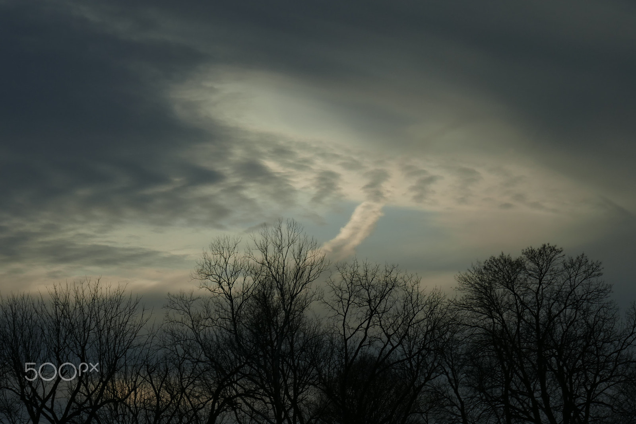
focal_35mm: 144
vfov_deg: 9.5
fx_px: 2543
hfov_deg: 14.3
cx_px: 318
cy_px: 212
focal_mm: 52.5
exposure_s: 1/400
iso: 125
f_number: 5.8
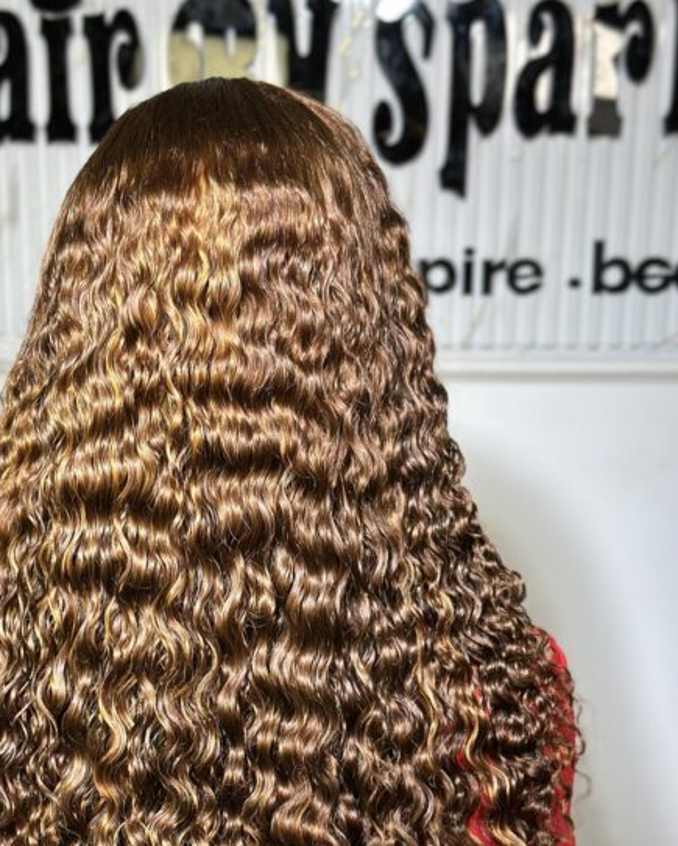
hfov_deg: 22.1
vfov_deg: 27.2
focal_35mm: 69
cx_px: 224
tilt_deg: -14.3
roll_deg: -0.4
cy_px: 617
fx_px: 1729
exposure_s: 1/205
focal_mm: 6.86
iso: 80
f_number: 1.78
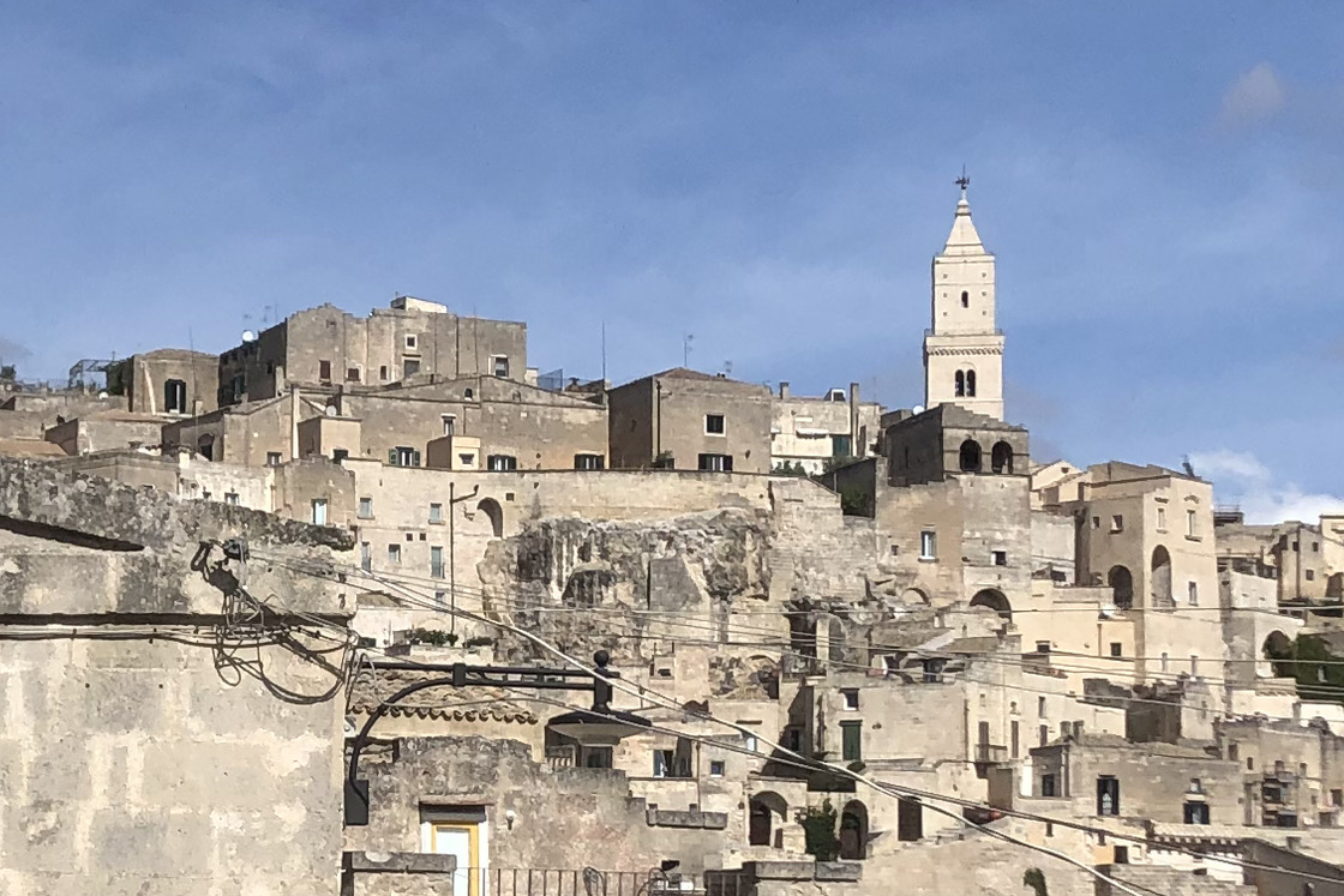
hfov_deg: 19.2
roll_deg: +0.6
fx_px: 3883
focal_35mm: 104
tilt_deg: +3.2
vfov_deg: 13.1
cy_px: 768
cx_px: 59
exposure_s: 1/4425
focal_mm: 4
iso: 20
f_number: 1.8
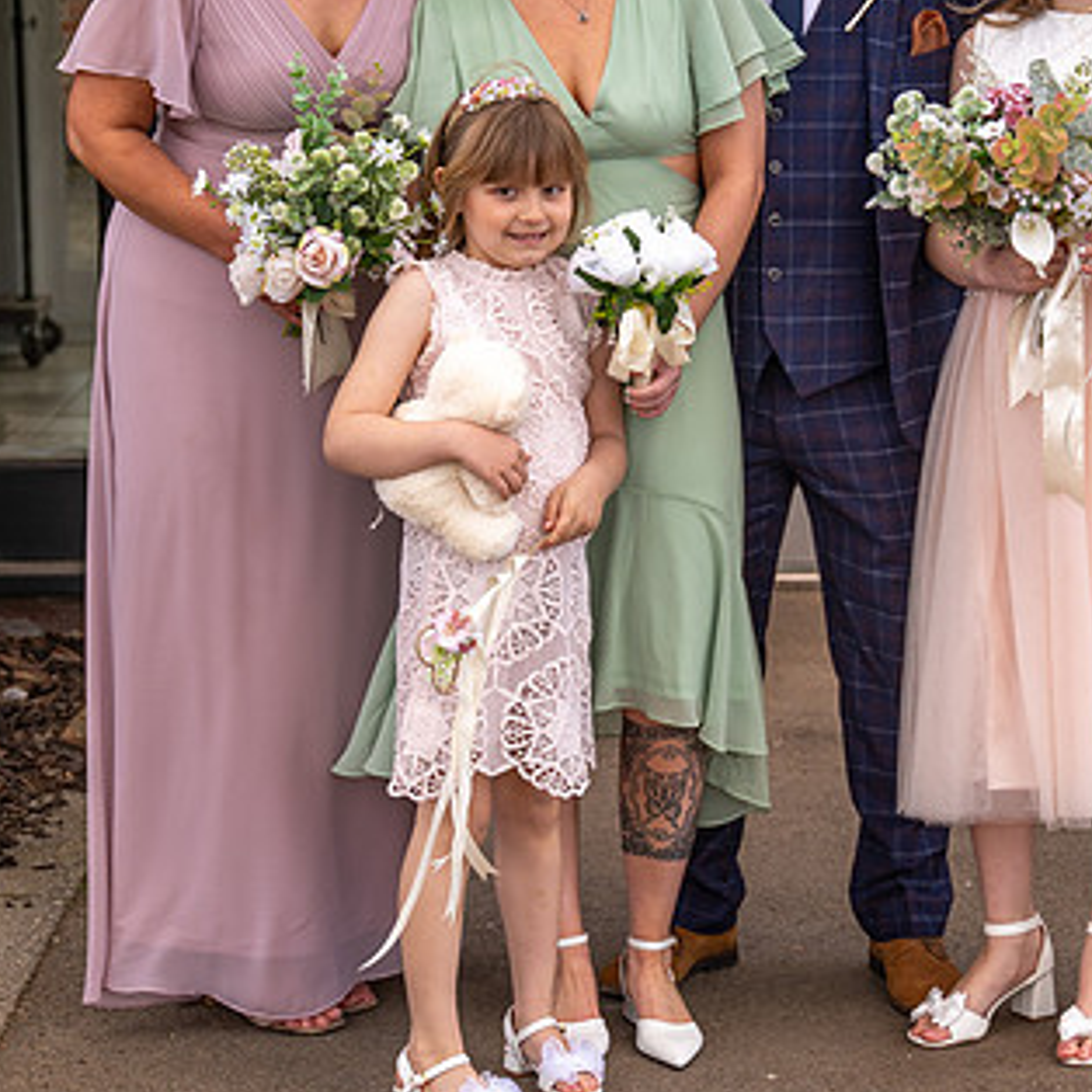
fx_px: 4211
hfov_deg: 14.7
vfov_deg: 14.8
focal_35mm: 118
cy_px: 474
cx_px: 808
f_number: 2.8
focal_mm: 46
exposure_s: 1/250
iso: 100
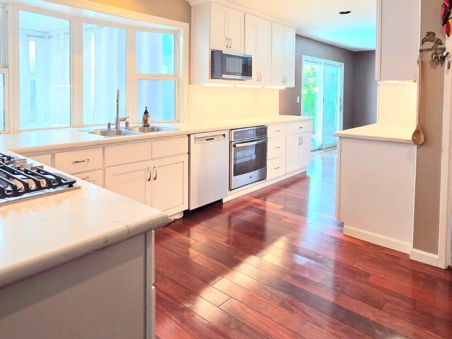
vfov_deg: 59.2
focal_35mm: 22
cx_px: 205
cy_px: 104
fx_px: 287
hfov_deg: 76.2
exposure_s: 1/60
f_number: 2.2
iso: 125
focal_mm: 2.2
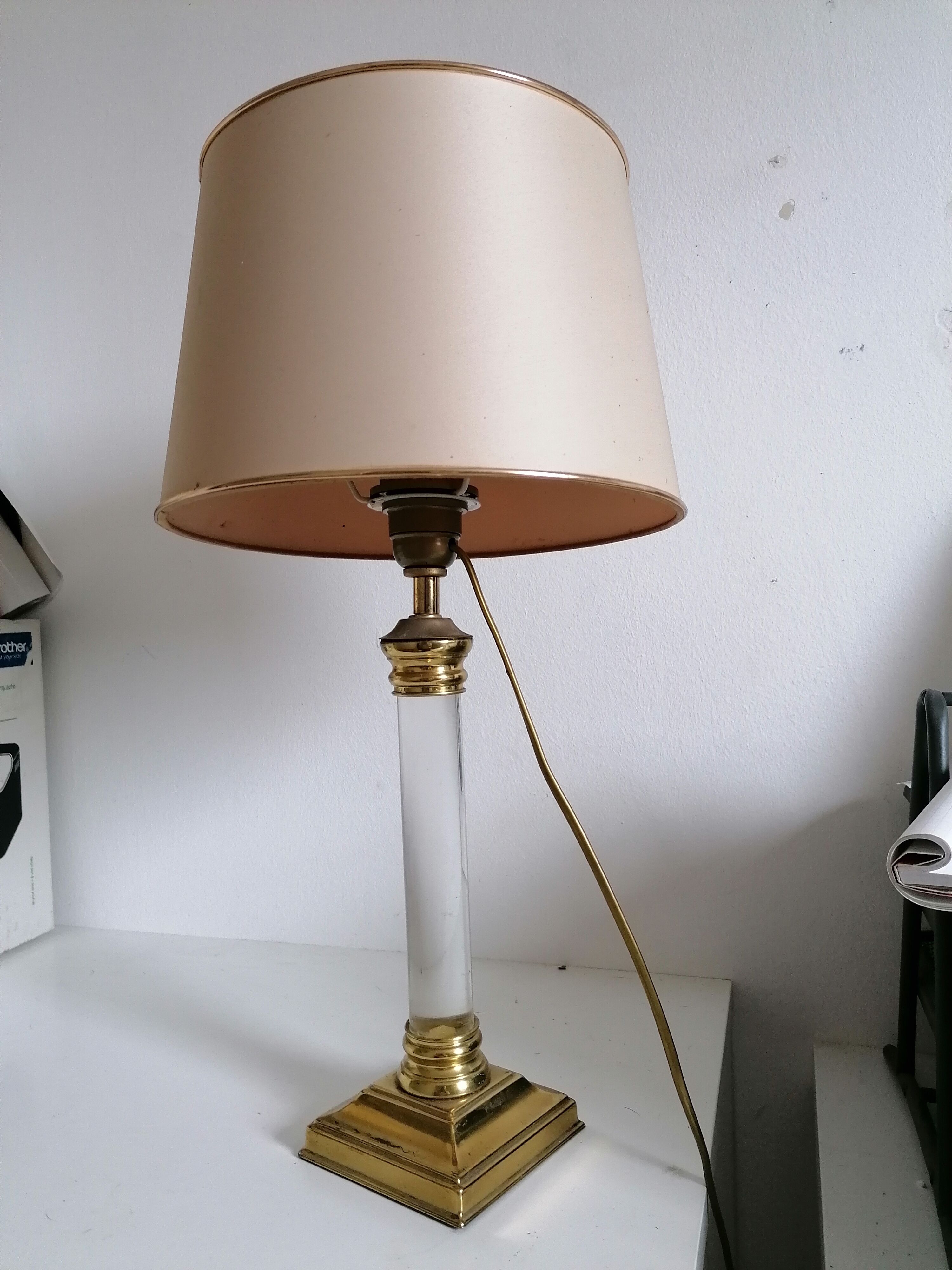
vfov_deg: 65.3
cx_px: 476
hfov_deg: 51.4
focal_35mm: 27
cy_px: 635
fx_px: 990
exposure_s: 1/50
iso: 160
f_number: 1.8
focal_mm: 4.75
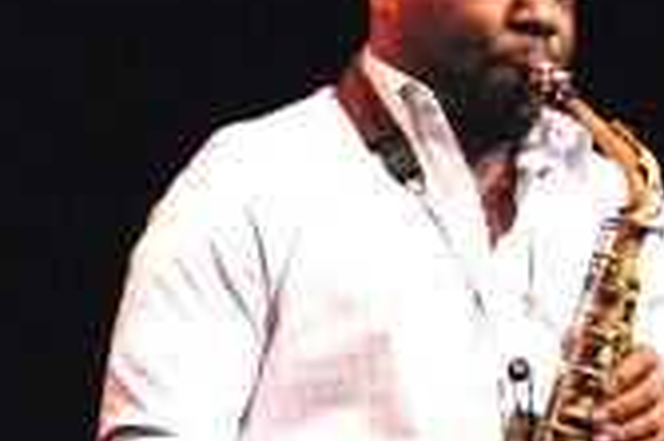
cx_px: 20
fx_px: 5933
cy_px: 310
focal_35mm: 322
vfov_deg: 4.3
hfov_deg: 6.4
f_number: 2.8
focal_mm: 80
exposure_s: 1/60
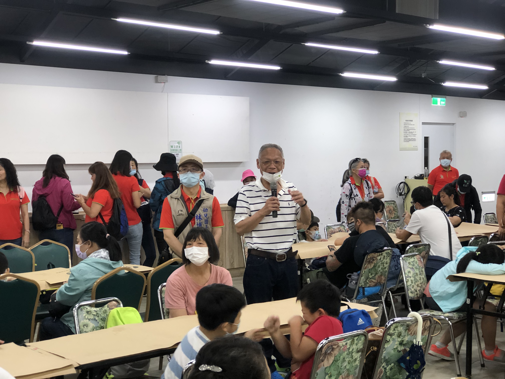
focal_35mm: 57
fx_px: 832
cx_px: 252
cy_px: 190
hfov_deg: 33.8
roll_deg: +0.7
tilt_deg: -4.5
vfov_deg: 25.7
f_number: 2.8
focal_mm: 6.6
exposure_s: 1/30
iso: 100
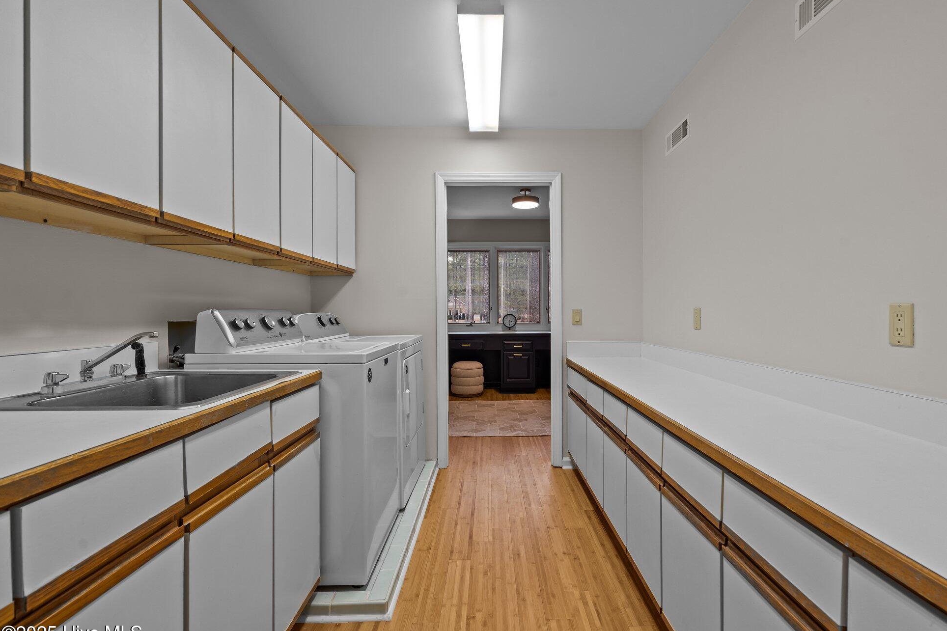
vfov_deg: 70.4
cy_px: 328
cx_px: 502
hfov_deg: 93.2
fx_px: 447
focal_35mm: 17
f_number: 8
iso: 400
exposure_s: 1/5
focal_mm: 16
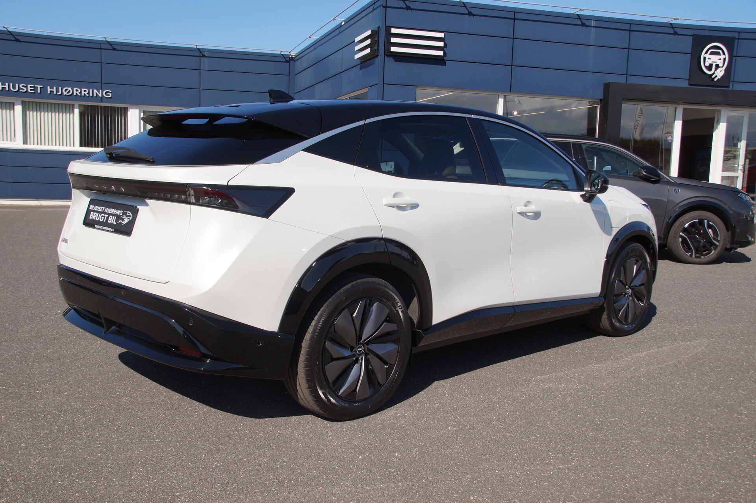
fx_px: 756
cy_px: 252
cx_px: 378
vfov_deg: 36.8
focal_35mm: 36
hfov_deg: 53.2
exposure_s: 1/320
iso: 100
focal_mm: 24
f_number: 8
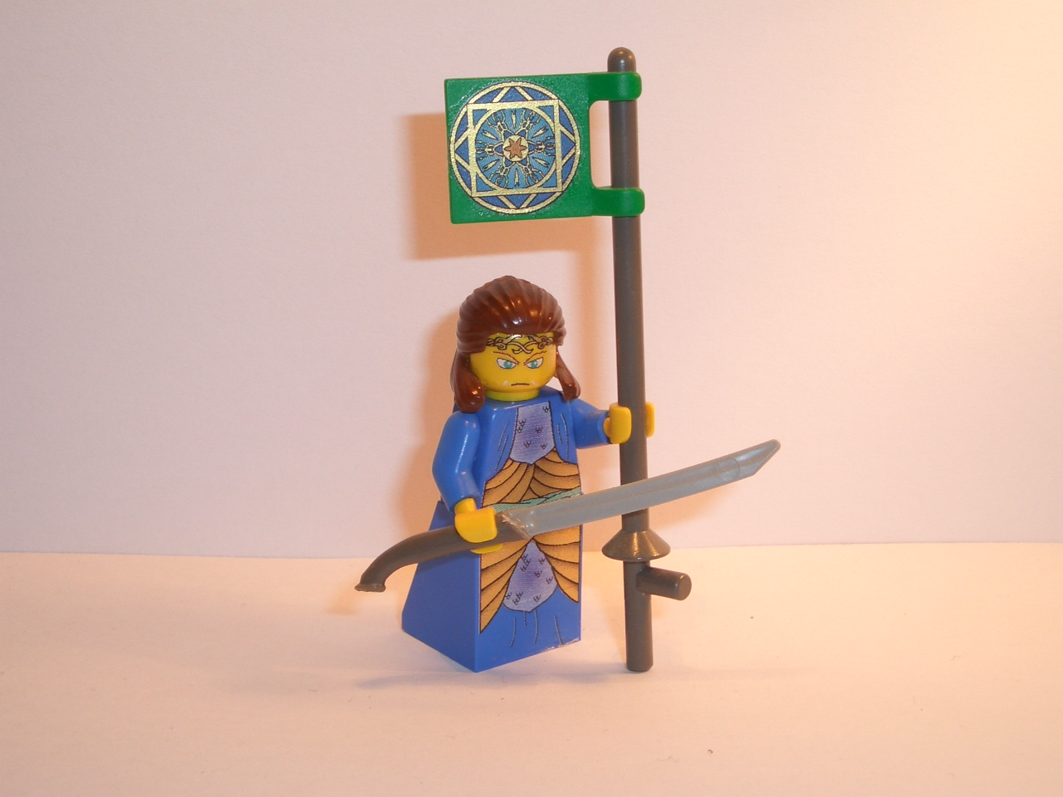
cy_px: 398
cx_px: 532
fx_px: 1873
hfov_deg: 31.7
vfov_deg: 24.0
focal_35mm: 61
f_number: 5
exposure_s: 1/100
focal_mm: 8.1
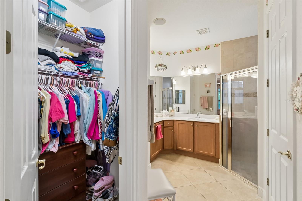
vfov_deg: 77.3
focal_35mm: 15
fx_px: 126
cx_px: 151
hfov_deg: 100.4
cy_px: 100
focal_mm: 10
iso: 100
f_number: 7.1
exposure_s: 1/10
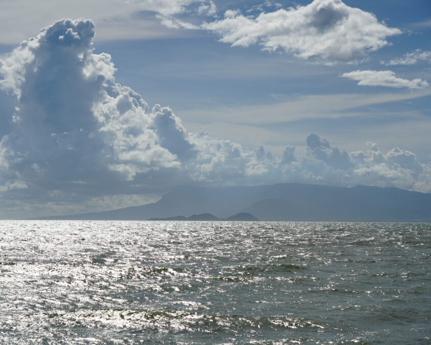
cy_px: 172
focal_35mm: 81
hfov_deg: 23.5
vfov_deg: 19.0
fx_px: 1033
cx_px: 184
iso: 100
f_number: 5
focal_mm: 71
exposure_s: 1/3200
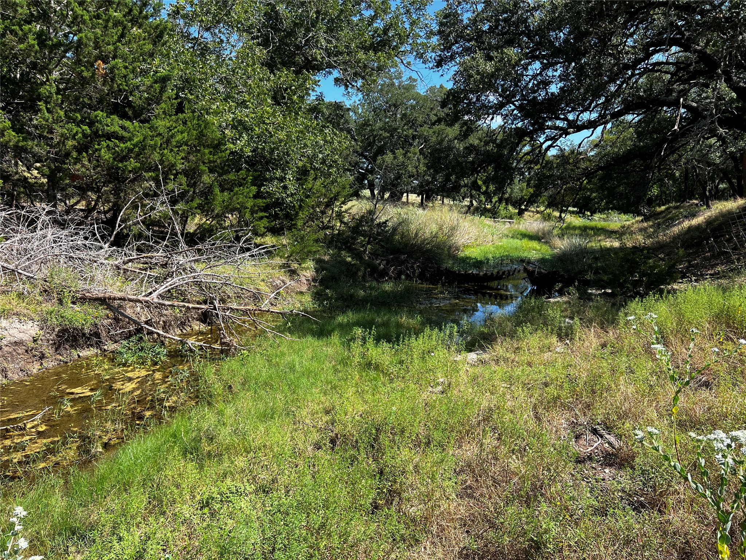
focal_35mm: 26
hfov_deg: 67.3
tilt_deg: -6.9
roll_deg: -2.5
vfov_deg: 53.1
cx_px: 373
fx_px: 560
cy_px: 280
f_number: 1.5
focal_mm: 5.7
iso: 50
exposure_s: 1/1724
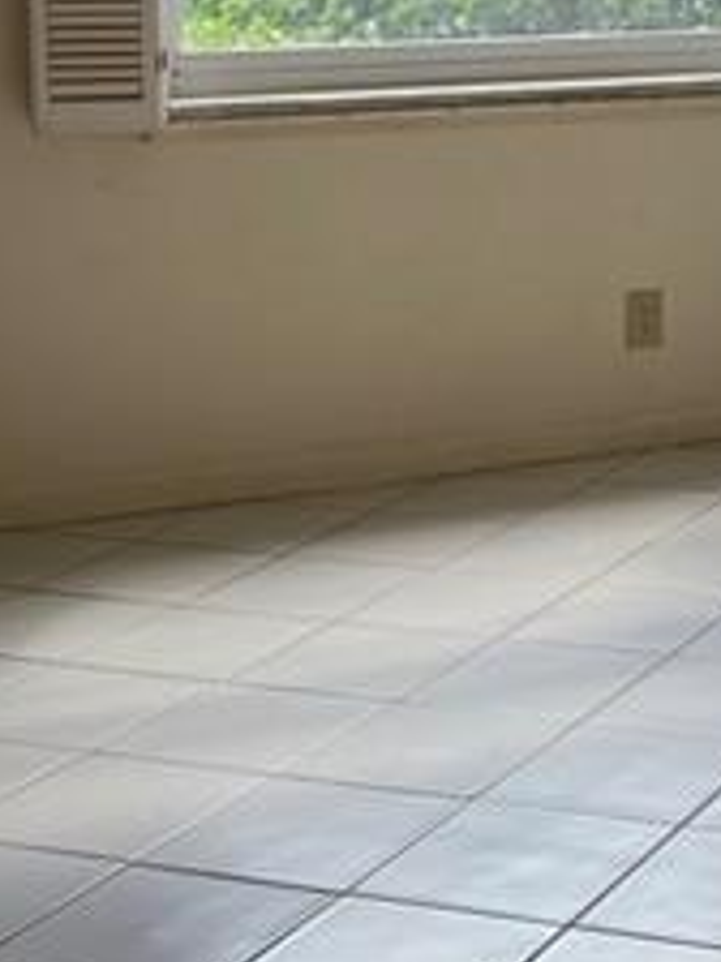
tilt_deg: -4.8
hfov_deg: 15.6
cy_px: 26
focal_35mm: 89
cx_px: 987
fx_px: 2472
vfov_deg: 21.3
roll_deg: +1.3
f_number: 1.5
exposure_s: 1/163
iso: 50
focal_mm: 5.7
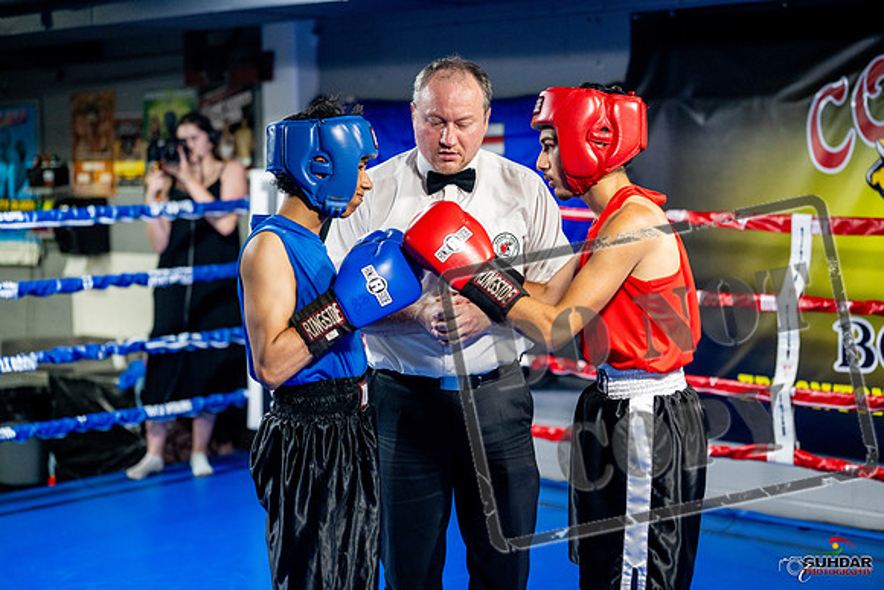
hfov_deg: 31.0
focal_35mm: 65
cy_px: 295
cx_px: 442
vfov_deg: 20.9
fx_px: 1596
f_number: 2
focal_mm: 65
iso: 4000
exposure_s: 1/800
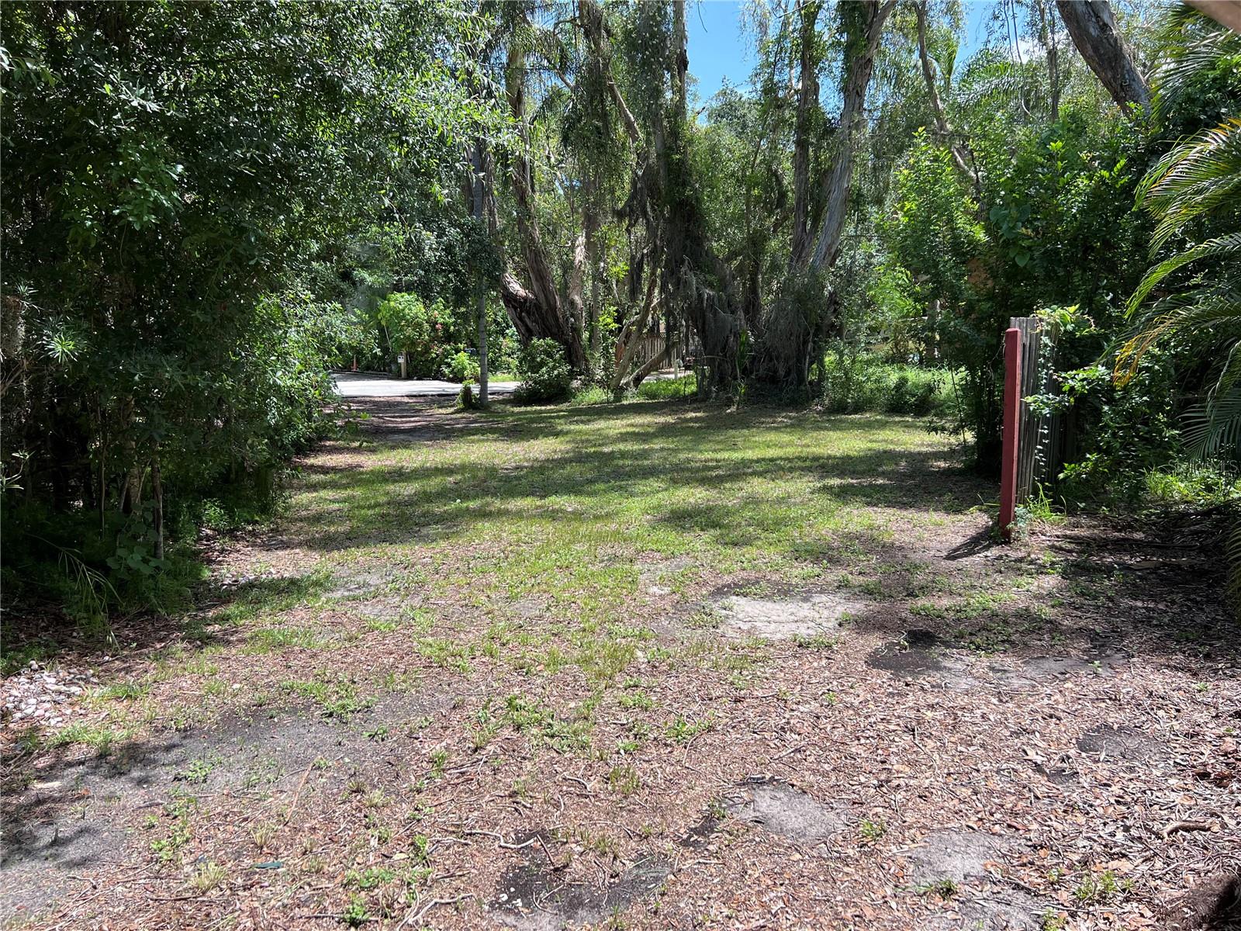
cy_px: 466
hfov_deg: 67.3
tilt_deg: -9.0
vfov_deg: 53.1
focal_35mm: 26
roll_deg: +0.7
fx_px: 932
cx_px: 620
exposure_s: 1/1808
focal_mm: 5.7
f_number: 1.5
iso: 50
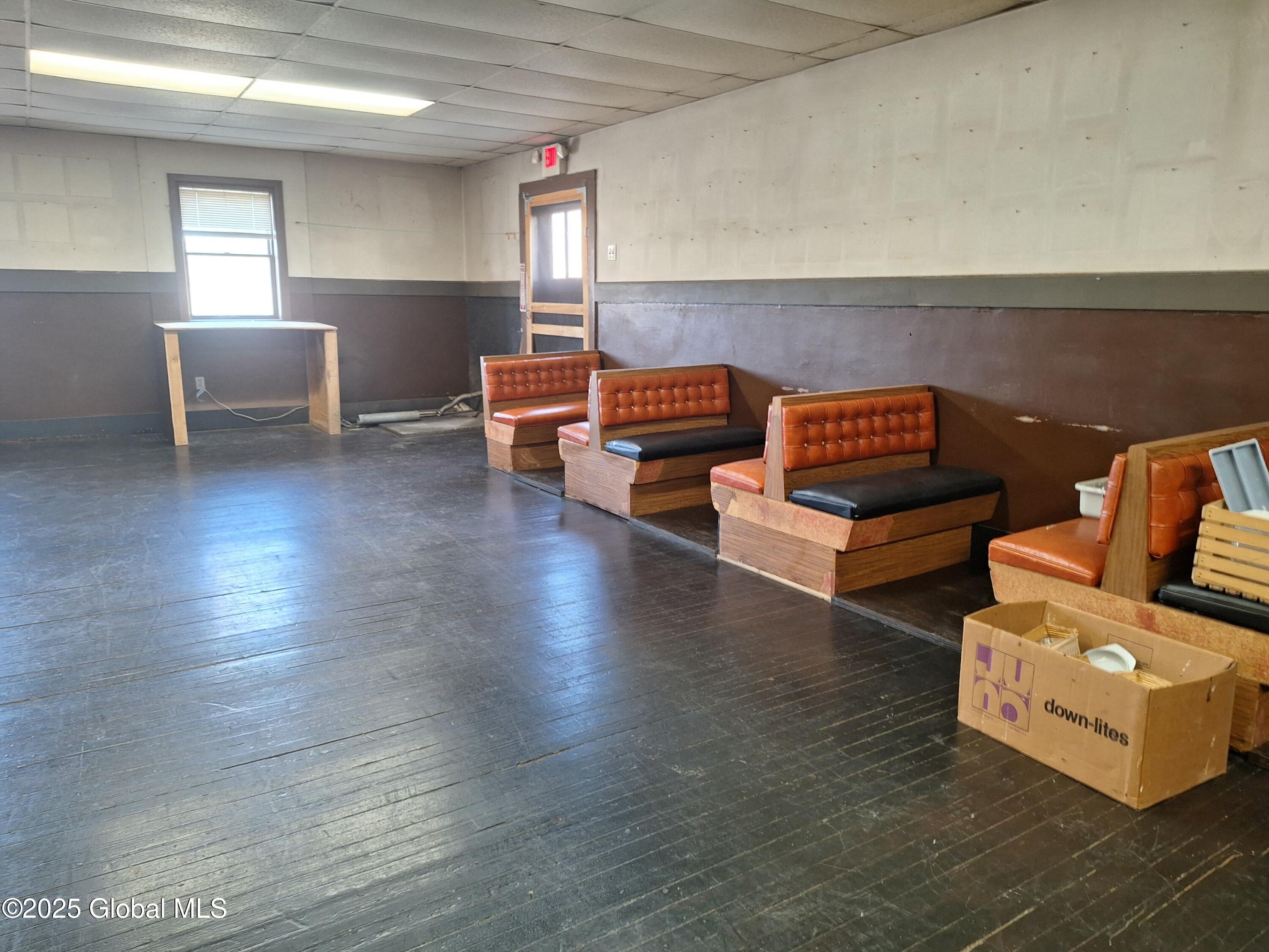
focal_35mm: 23
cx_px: 634
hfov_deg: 73.9
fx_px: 843
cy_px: 476
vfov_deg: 58.9
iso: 200
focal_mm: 5.54
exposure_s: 1/30
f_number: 1.8
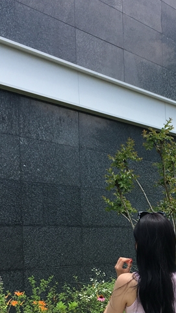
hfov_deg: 16.7
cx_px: 192
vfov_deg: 29.3
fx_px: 581
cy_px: 261
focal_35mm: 70
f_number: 2.2
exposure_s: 1/574
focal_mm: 4.15
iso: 25
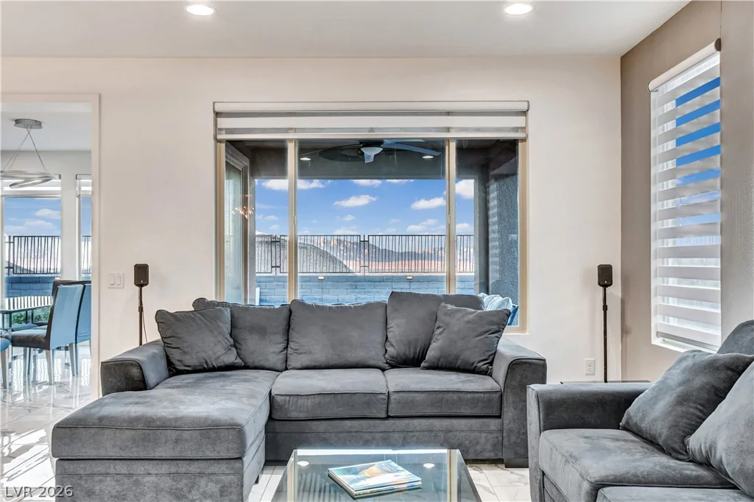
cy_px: 251
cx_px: 377
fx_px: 628
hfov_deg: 61.9
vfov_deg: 43.6
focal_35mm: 30
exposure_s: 1/8
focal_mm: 20
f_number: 9
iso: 400
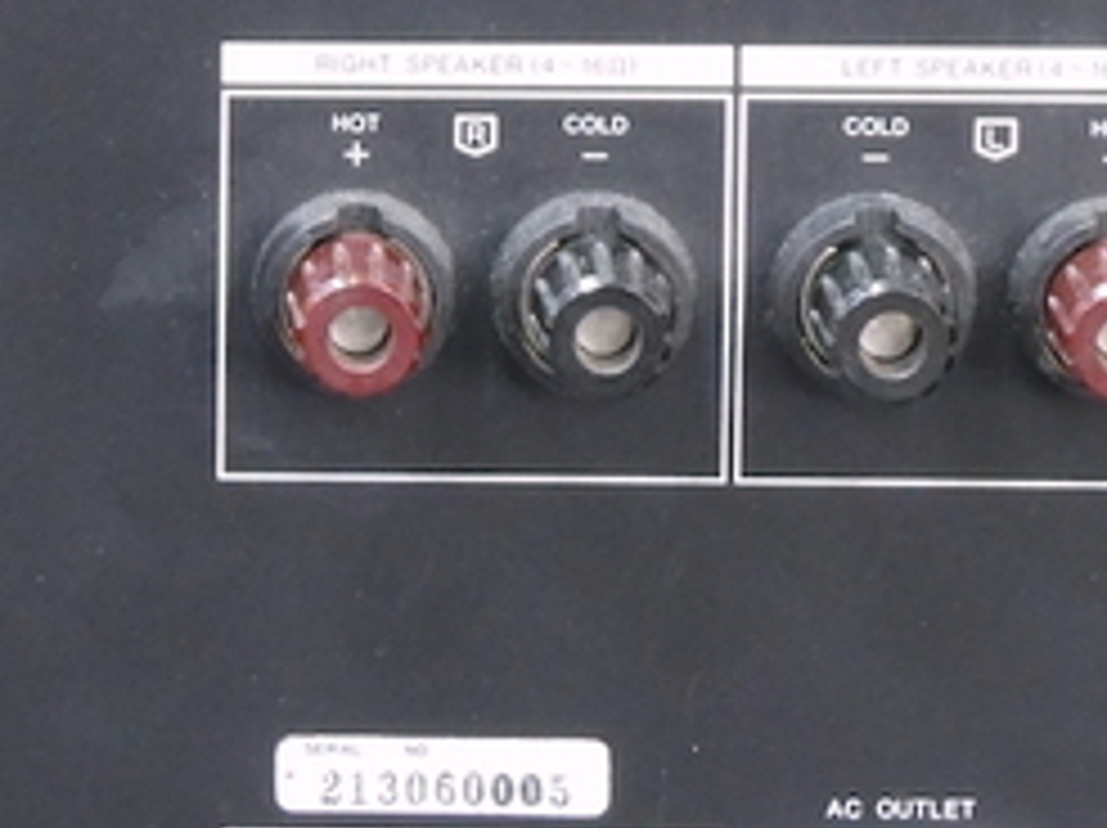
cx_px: -189
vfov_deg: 3.6
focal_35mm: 414
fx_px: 13227
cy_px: 261
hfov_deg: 4.8
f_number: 5.1
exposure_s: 1
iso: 200
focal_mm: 19
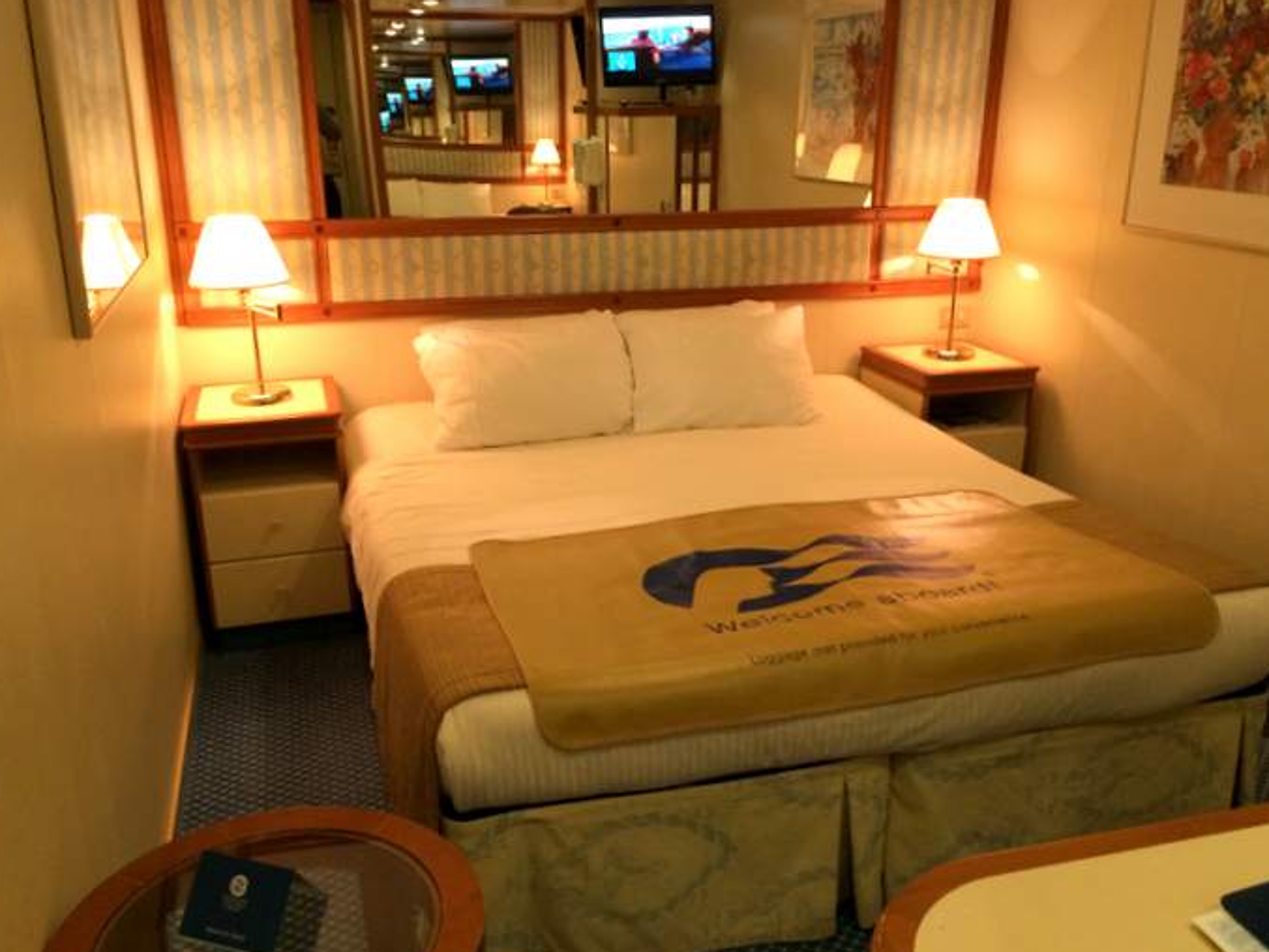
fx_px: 1100
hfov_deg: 60.0
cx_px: 630
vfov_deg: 46.8
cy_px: 481
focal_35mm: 30
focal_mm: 4.15
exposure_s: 1/30
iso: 160
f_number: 2.2
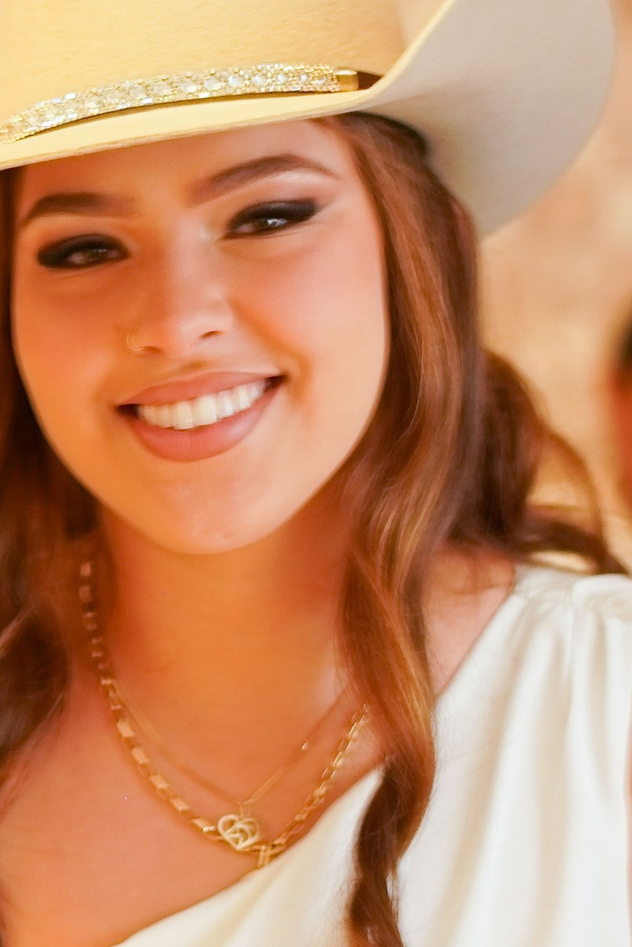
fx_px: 4160
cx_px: -152
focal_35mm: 158
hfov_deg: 8.6
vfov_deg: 13.0
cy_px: 655
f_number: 2
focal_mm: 50
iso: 500
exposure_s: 1/50
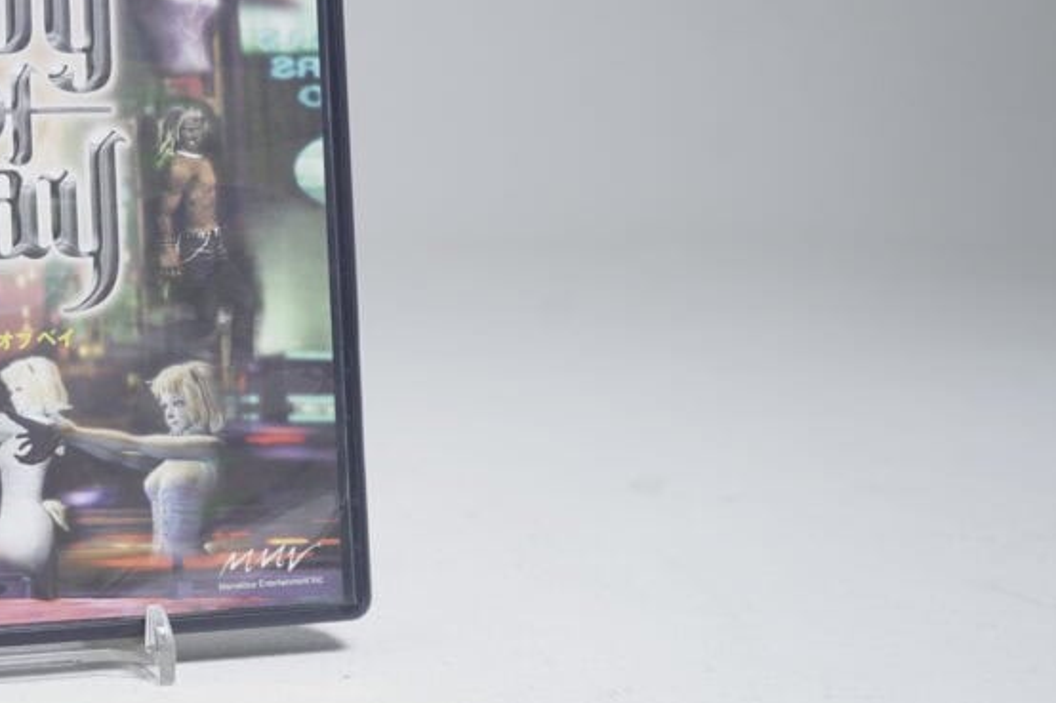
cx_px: -15
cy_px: 91
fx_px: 2287
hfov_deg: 24.7
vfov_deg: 17.3
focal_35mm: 78
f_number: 5.6
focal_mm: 36
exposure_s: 1/20
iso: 640
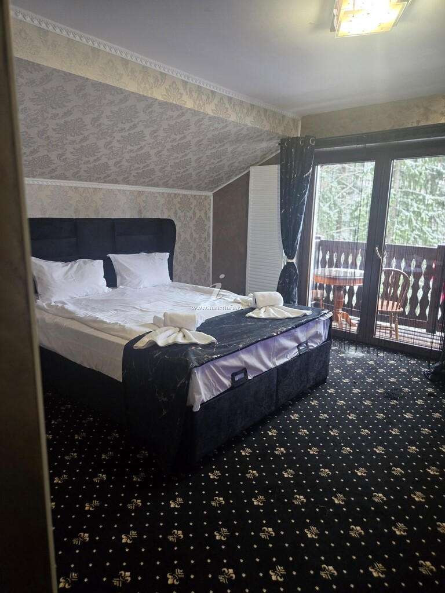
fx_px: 394
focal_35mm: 23
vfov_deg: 73.9
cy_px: 296
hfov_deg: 58.9
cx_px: 222
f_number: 1.8
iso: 500
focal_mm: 5.4
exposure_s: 1/100
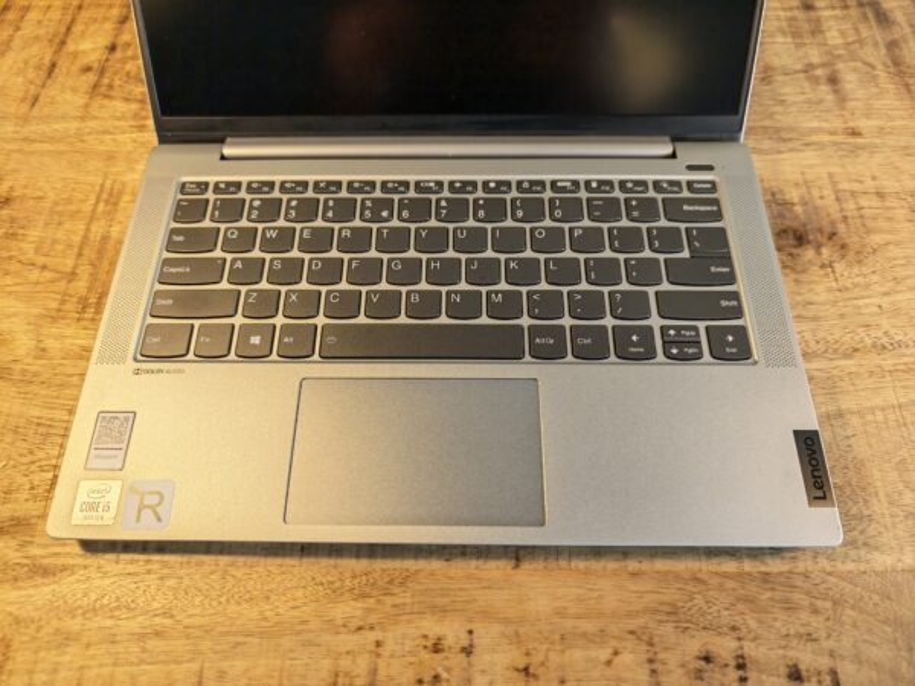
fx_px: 608
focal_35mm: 23
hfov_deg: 73.9
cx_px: 458
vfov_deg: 58.9
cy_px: 343
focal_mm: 6.55
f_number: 1.6
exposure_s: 1/100
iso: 100
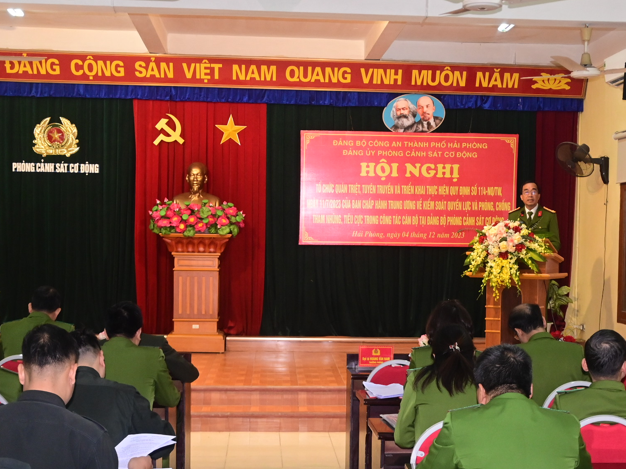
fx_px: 1085
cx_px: 349
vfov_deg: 24.4
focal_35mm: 60
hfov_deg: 32.2
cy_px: 250
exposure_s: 1/200
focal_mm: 32
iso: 2500
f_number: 5
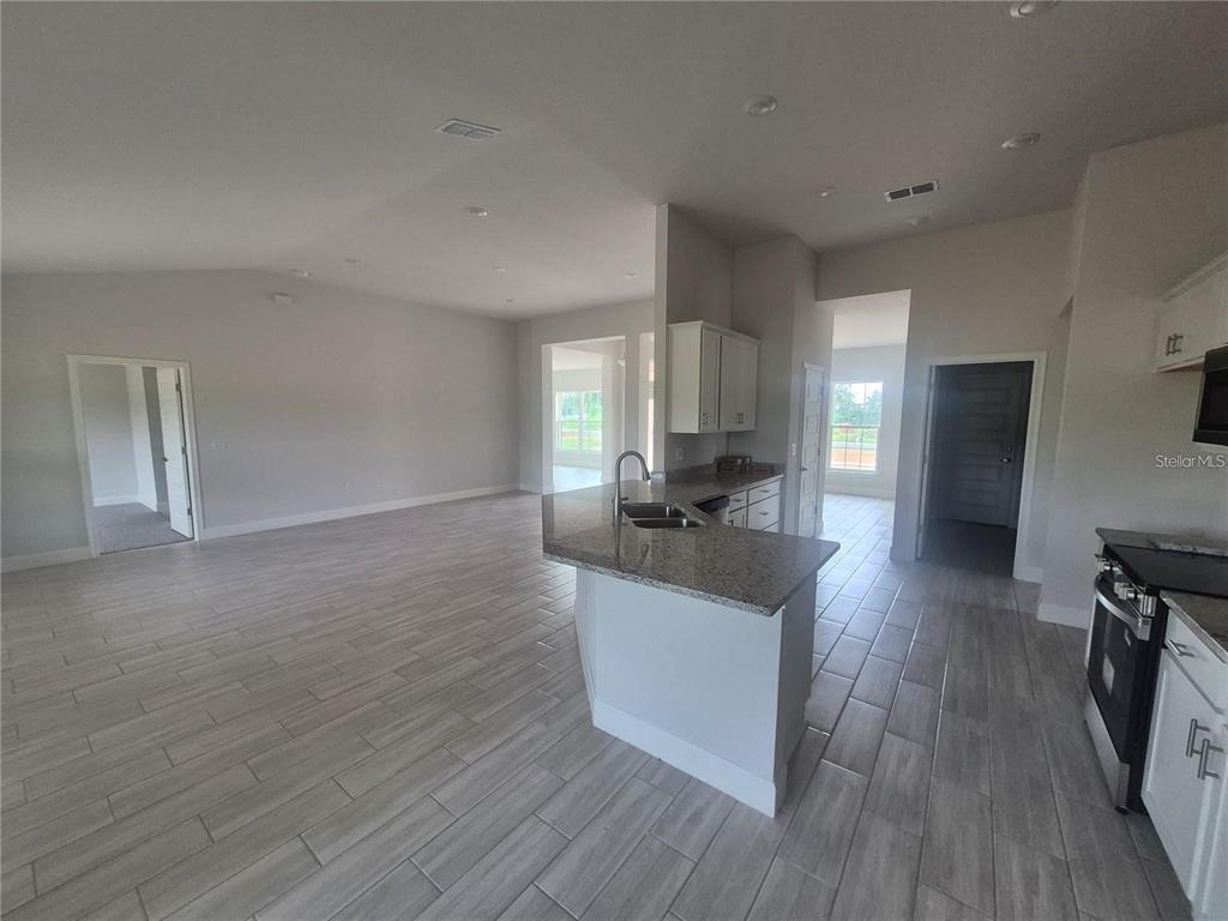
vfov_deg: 89.9
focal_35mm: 13
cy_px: 460
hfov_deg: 106.2
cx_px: 614
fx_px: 461
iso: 125
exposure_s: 1/60
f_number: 2.2
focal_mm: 1.74
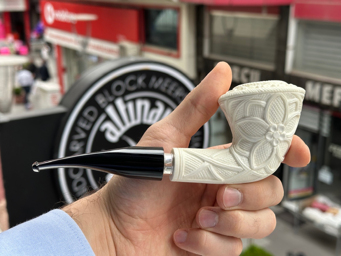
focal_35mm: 48
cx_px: 170
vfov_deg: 30.3
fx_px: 473
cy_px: 128
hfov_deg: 39.7
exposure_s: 1/894
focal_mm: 6.86
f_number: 1.78
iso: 64
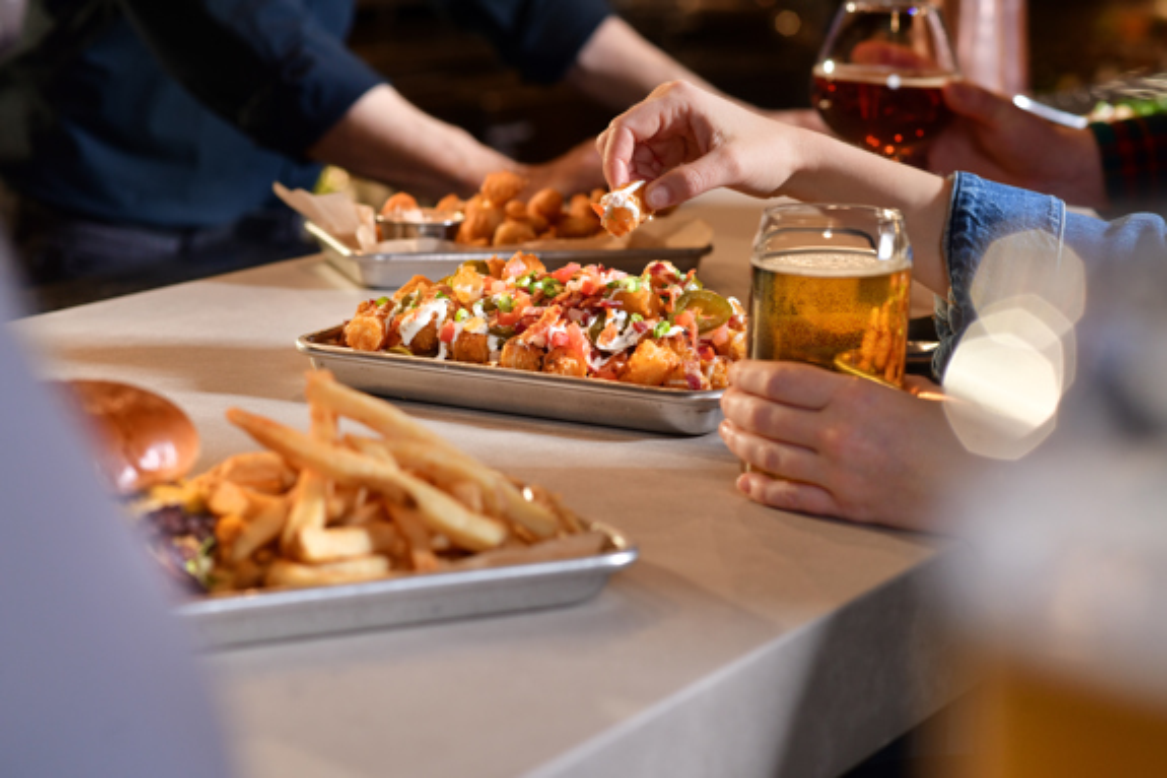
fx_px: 2754
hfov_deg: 23.9
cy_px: 389
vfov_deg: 16.1
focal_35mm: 85
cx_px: 584
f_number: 5.6
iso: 1000
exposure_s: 1/50
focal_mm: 85
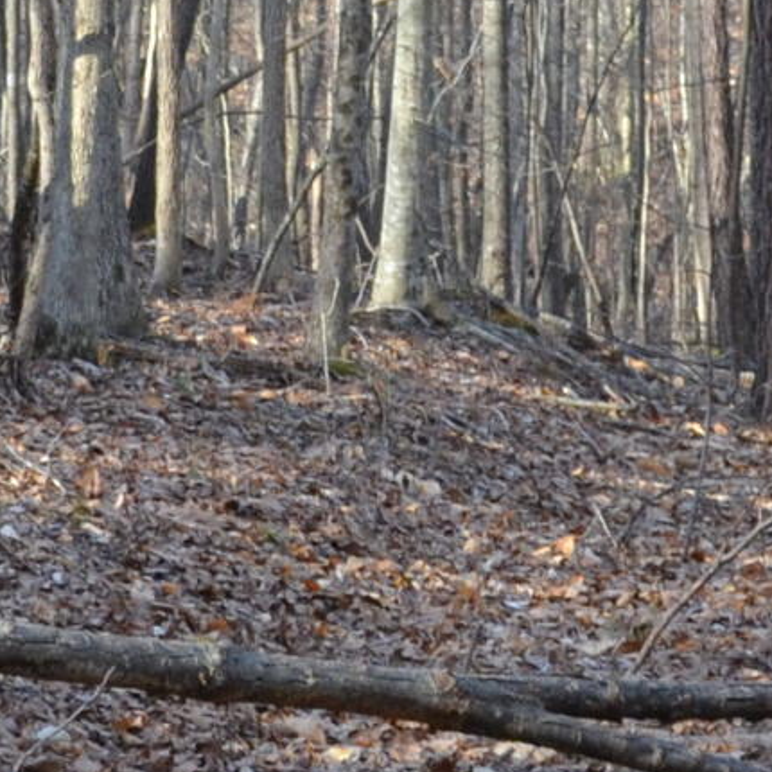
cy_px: 34
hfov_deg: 7.3
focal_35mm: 240
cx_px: 363
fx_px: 6055
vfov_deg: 7.3
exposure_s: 1/125
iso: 320
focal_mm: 27
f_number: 5.6
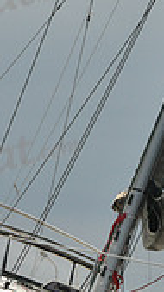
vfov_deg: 3.0
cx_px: 169
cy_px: 236
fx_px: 5569
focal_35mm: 720
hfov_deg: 1.7
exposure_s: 1/2500
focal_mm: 200
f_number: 9
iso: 320
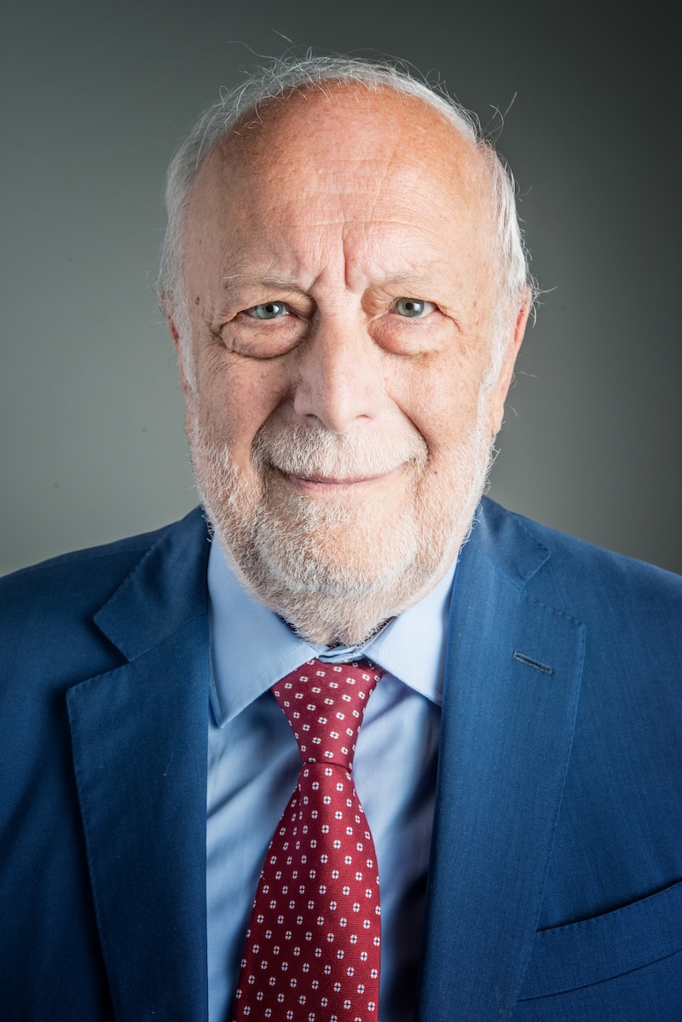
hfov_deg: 22.6
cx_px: 341
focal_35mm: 60
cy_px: 511
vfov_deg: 33.4
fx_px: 1704
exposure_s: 1/100
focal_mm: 60
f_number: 16
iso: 640
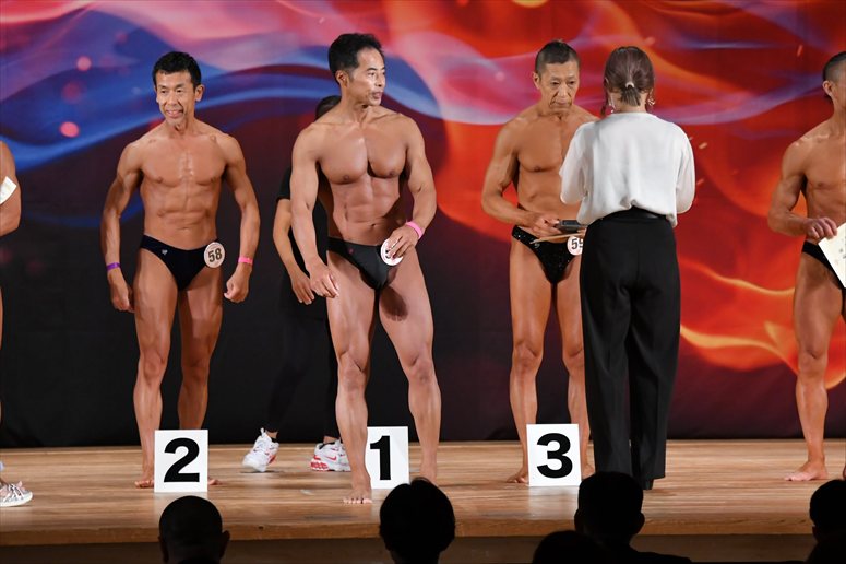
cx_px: 423
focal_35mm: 217
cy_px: 282
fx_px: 5097
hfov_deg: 9.5
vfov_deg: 6.3
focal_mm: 145
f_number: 5.6
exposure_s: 1/400
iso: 3200
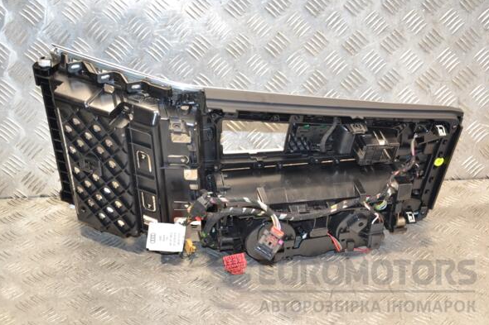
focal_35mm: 61
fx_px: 828
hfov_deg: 32.9
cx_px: 244
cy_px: 162
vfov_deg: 22.2
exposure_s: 1/100
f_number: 4.8
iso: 800
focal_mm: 40
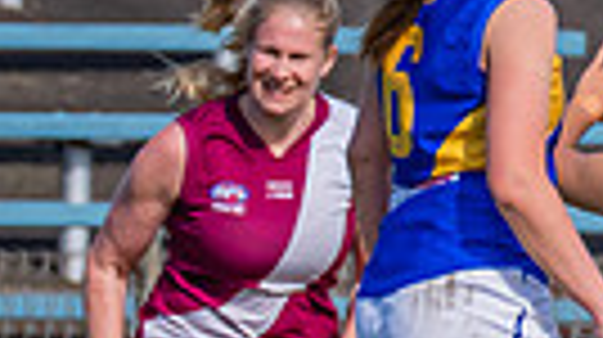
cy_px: 115
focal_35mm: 4401
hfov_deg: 0.5
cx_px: -1137
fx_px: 70284
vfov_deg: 0.3
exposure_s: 1/1600
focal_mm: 600
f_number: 9
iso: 800
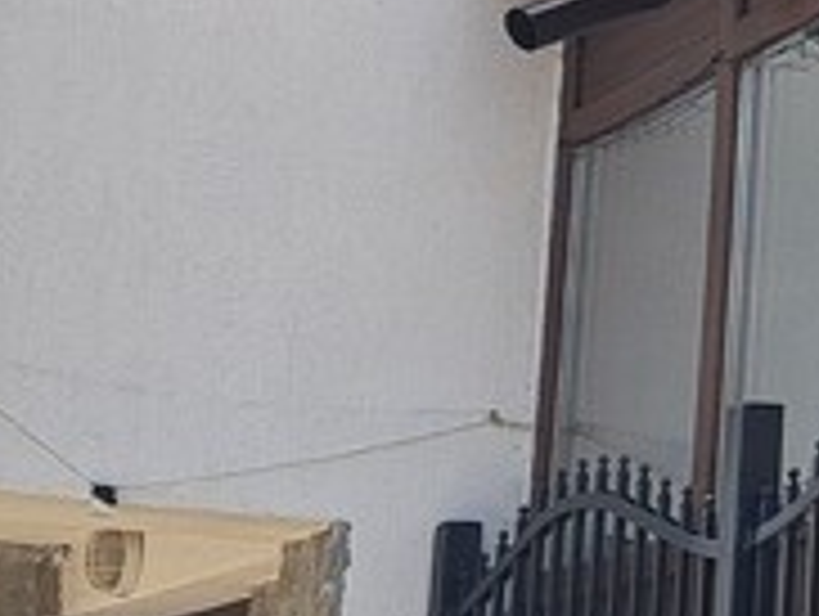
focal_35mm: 135
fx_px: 3198
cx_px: 1138
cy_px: 216
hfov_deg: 13.9
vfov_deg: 11.0
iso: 50
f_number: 1.8
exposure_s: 1/1253
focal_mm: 5.23
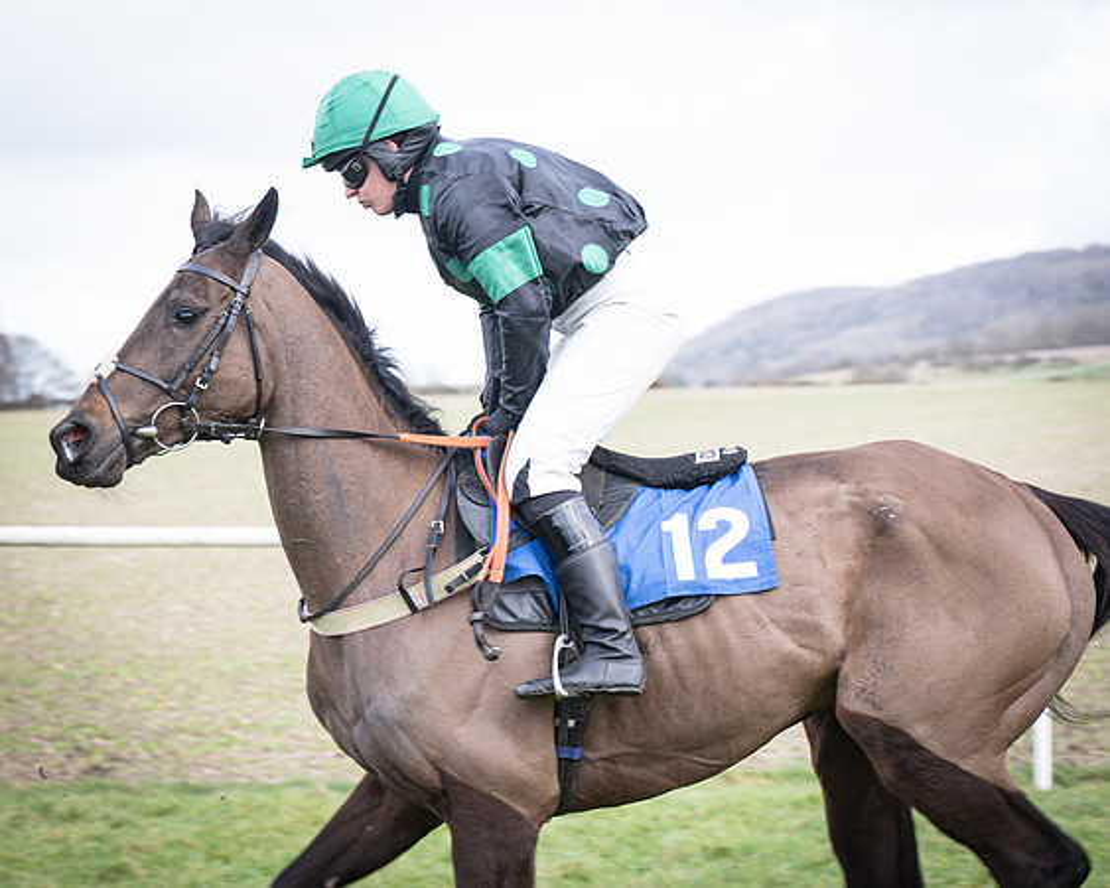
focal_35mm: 118
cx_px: 516
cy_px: 444
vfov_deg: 13.0
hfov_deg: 16.3
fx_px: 3885
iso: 200
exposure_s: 1/320
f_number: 4
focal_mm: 70
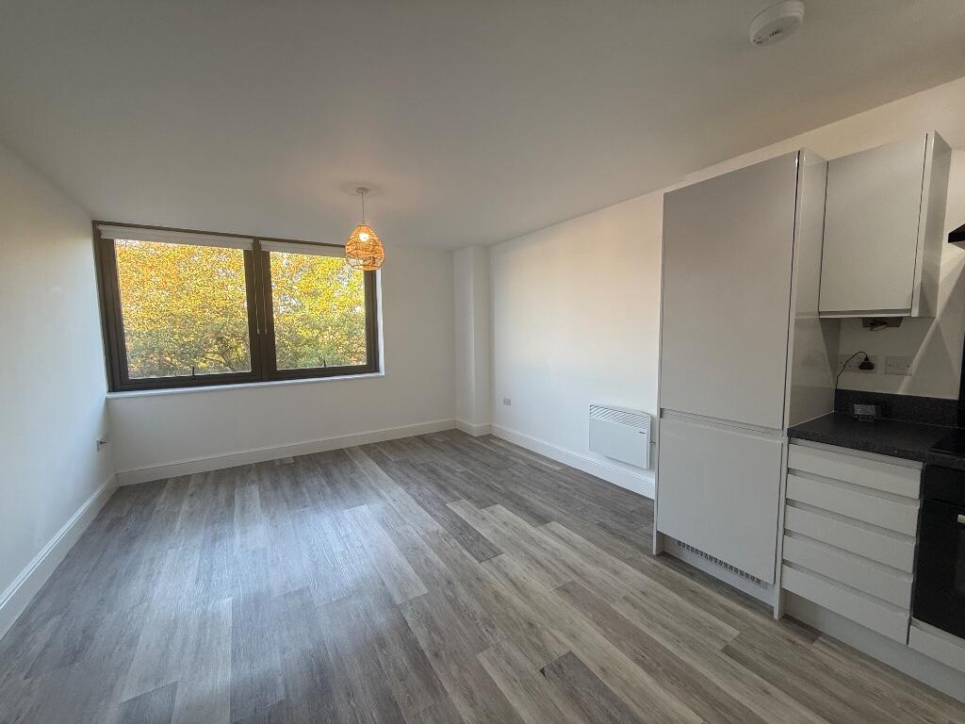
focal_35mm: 14
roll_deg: +0.5
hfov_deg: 102.1
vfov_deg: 85.7
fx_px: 390
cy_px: 362
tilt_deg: -3.7
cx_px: 482
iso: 100
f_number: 2.2
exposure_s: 1/100
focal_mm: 2.22
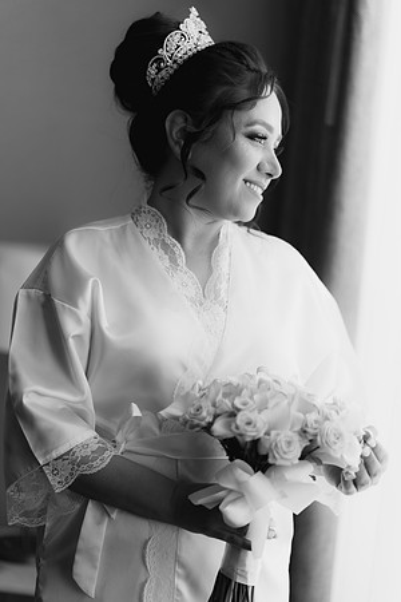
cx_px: 200
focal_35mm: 85
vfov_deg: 23.9
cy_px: 301
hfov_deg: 16.1
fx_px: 1420
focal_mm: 85
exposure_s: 1/160
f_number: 1.8
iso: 200
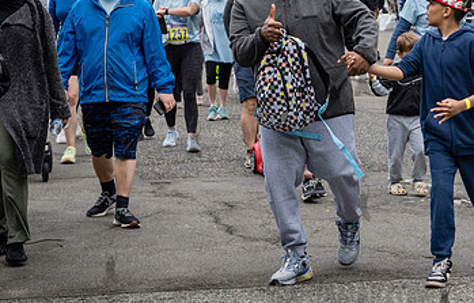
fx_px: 1768
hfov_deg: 15.2
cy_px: 25
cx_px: 306
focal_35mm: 136
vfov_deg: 9.7
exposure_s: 1/1250
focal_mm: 70
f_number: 4
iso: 400
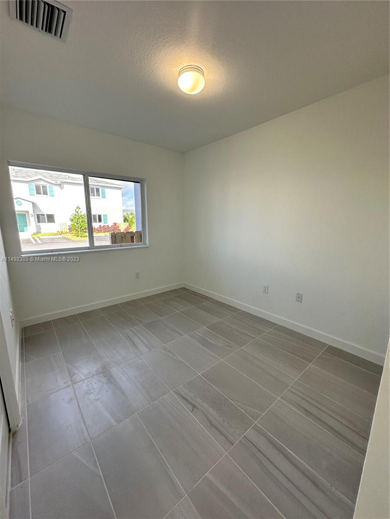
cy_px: 260
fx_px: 210
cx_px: 195
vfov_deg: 102.1
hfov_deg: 85.7
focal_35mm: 14
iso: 100
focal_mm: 2.22
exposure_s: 1/120
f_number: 2.2
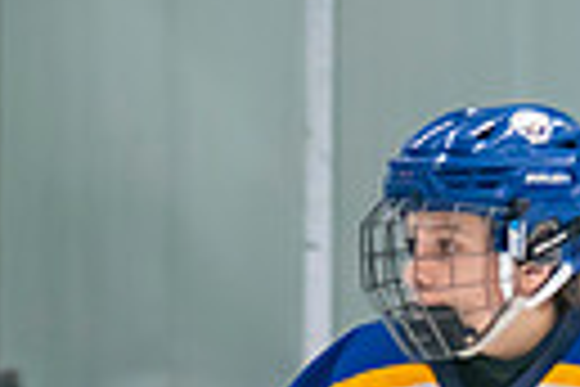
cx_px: 250
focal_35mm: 879
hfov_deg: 2.3
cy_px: 574
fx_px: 14161
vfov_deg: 1.6
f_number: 2.8
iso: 2000
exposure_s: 1/640
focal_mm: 123
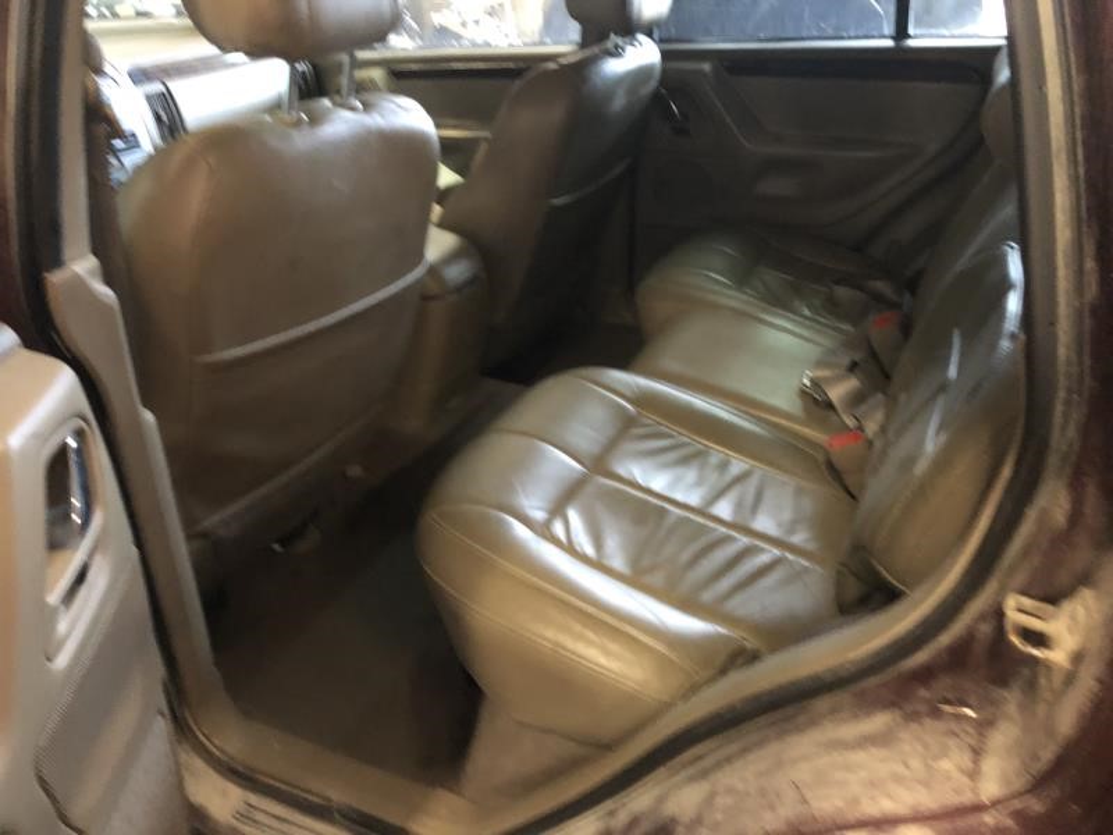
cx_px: 556
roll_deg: +4.5
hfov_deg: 63.4
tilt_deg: -27.8
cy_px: 418
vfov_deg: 49.7
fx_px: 900
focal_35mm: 28
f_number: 1.8
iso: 100
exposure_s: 1/4
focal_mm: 3.99
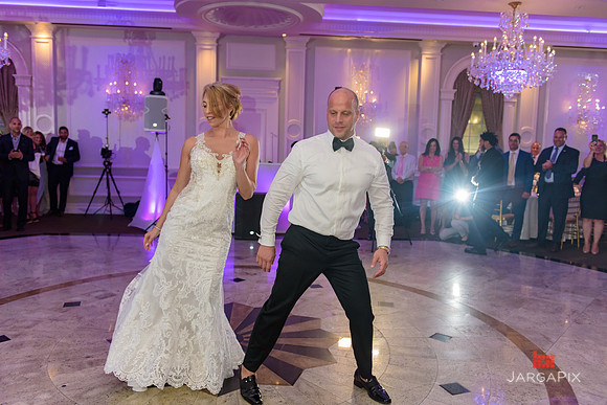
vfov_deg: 45.0
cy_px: 202
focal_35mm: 29
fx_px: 489
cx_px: 304
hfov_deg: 63.6
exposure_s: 1/125
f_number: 3.2
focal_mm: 29
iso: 1600
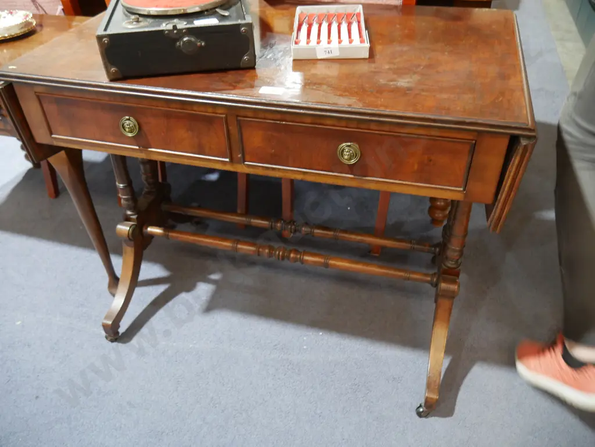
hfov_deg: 63.4
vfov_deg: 49.8
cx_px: 298
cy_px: 224
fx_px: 482
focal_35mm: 28
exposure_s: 1/60
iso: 1250
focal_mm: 14
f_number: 3.5
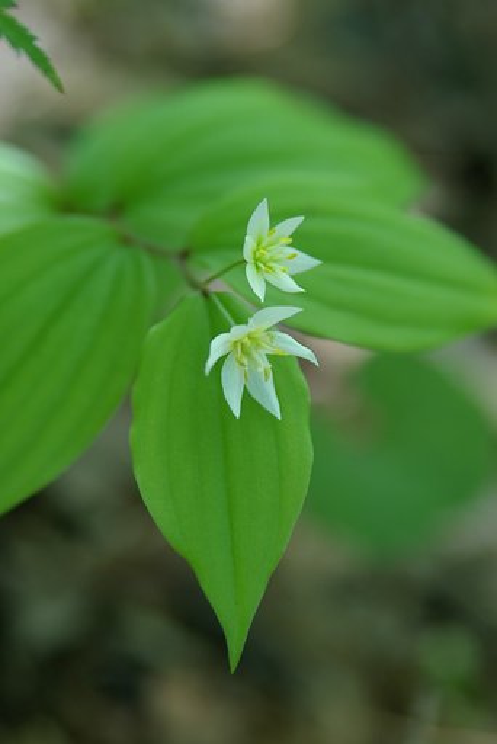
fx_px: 2326
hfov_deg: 12.2
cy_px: 372
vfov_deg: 18.2
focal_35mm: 112
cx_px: 248
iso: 200
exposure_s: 1/125
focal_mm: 75
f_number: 3.5
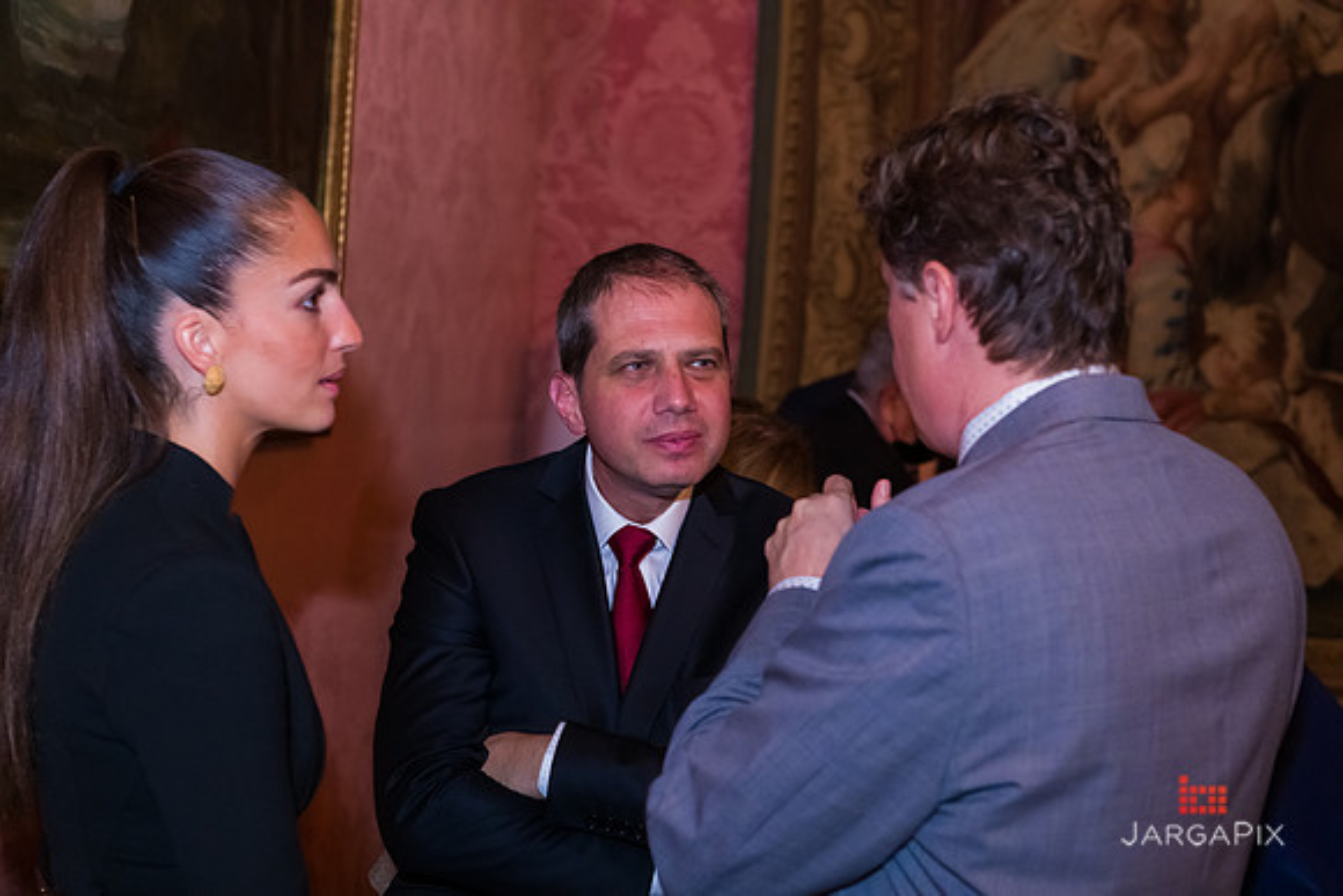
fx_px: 2612
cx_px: 672
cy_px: 448
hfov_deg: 28.8
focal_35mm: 70
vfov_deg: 19.5
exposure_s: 1/80
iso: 3200
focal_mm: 70
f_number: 5
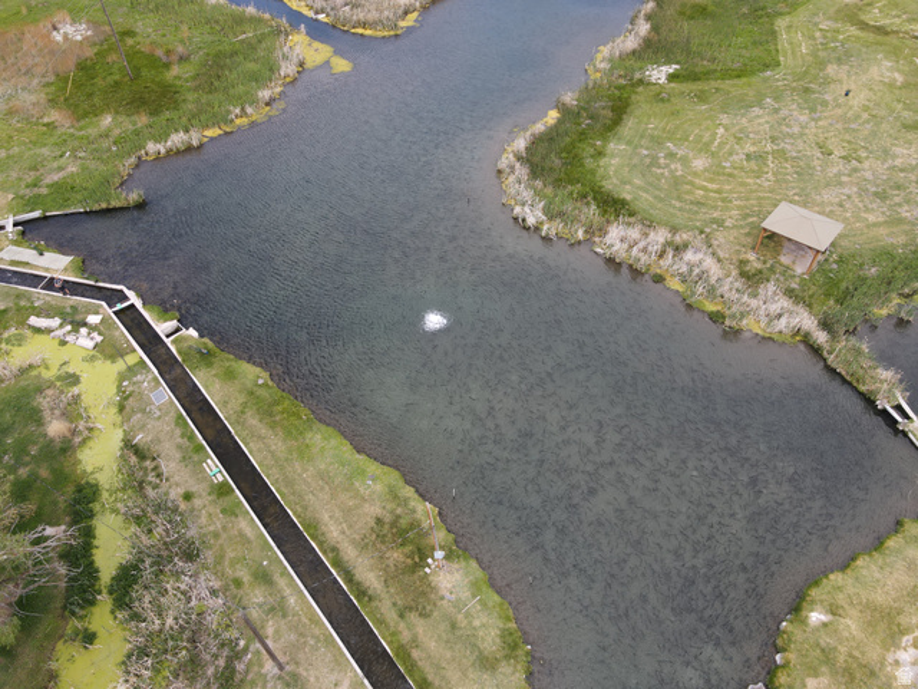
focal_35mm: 24
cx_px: 459
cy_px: 344
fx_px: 636
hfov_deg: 71.6
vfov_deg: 56.8
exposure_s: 1/240
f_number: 2.8
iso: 100
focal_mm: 4.5
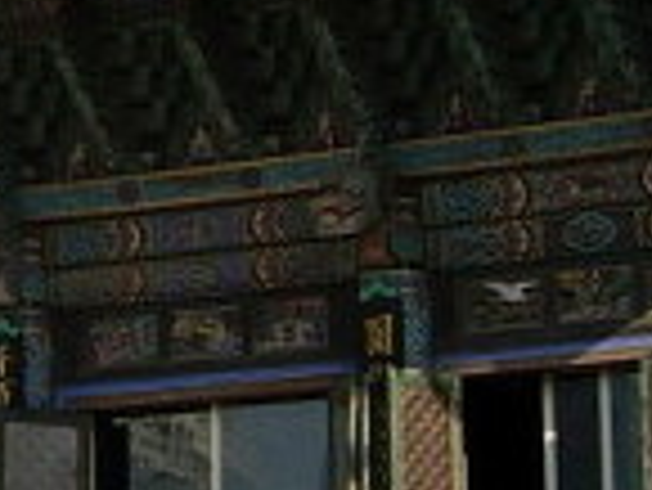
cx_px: -328
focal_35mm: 200
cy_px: 65
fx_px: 3770
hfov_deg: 9.6
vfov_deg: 7.4
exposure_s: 1/430
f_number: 4.8
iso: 64
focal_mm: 7.8
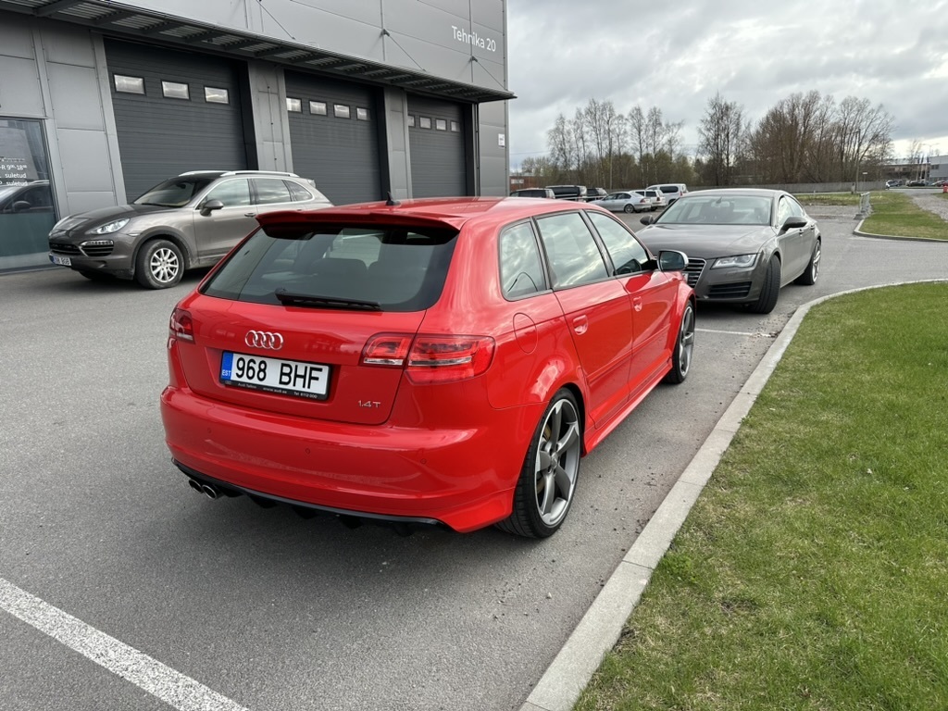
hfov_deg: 71.6
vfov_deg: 56.8
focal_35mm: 24
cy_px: 356
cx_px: 474
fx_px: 657
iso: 80
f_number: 1.78
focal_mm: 6.86
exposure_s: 1/785
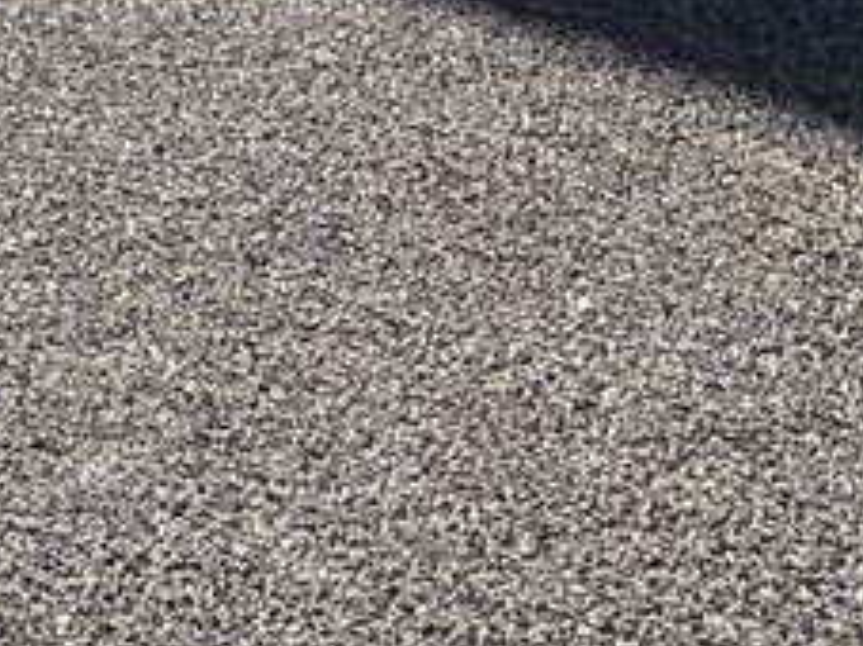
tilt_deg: +3.2
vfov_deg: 12.5
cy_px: -1072
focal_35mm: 79
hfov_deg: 21.9
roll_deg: +0.3
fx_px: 1968
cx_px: -300
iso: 125
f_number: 2.2
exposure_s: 1/5155
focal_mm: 2.22
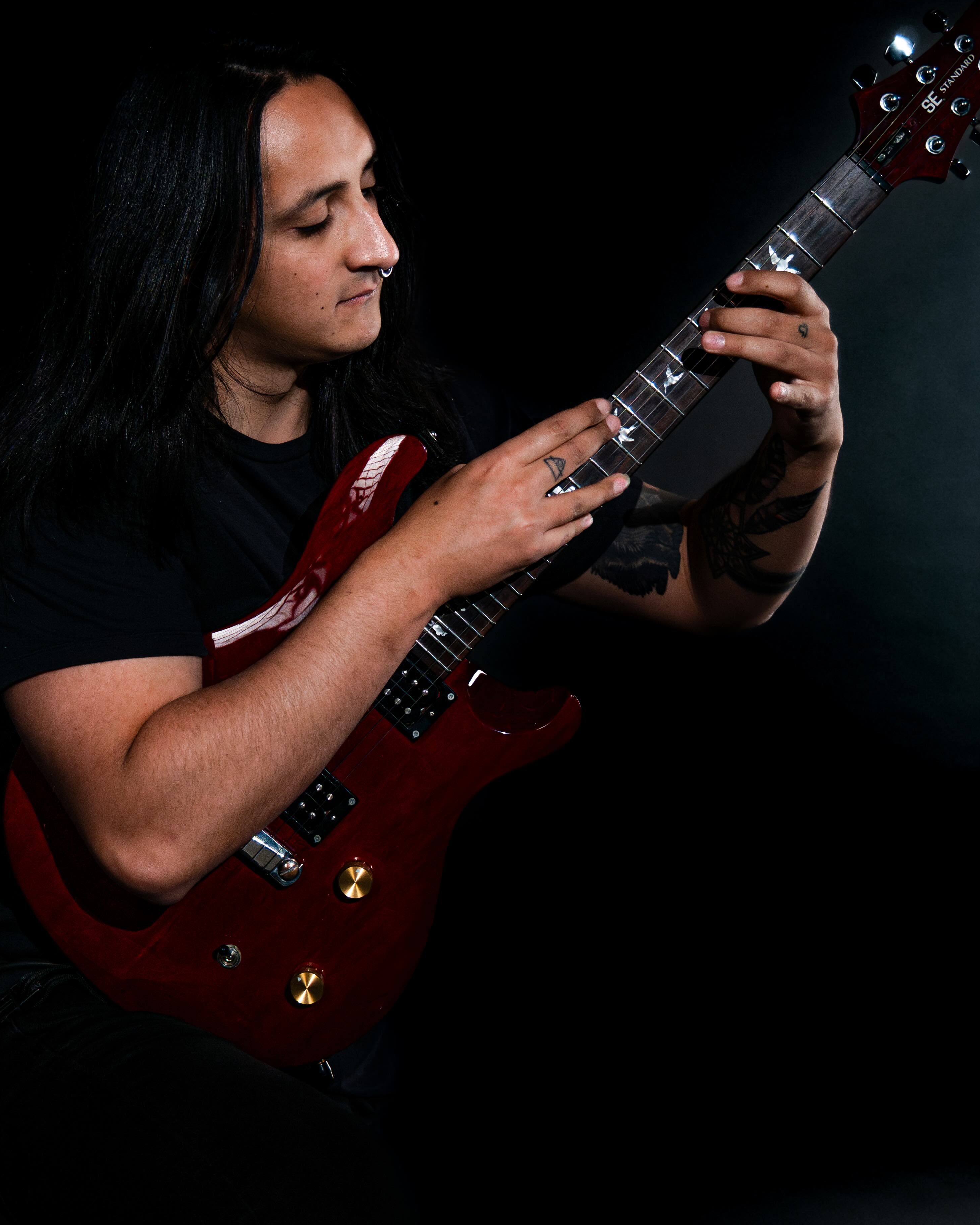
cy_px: 600
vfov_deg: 28.4
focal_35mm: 67
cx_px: 423
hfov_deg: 22.9
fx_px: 2421
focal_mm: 29
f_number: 2.8
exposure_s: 1/100
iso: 800
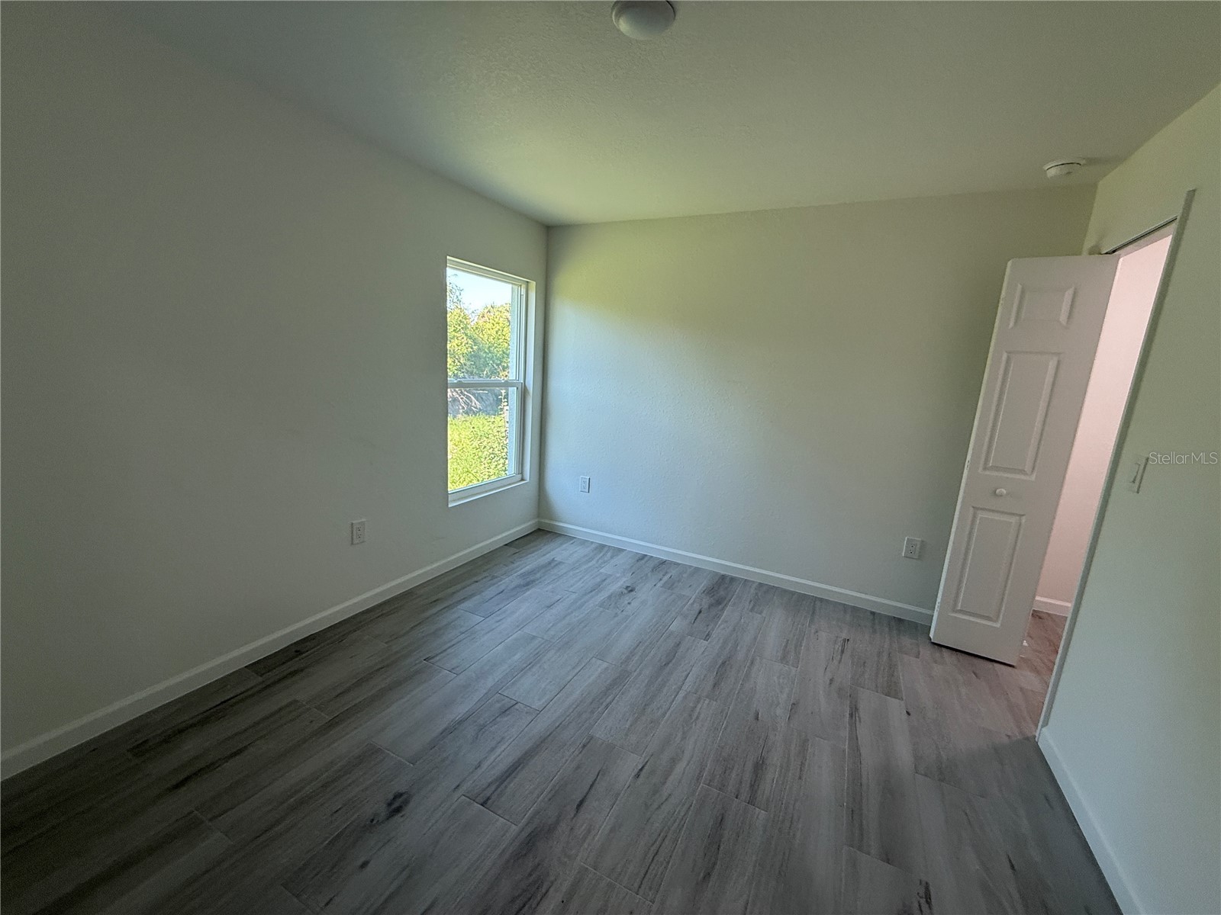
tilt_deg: -11.3
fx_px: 494
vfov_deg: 85.7
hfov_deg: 102.1
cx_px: 610
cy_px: 458
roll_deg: -3.3
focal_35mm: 14
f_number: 2.2
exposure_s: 1/120
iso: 125
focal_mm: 2.22
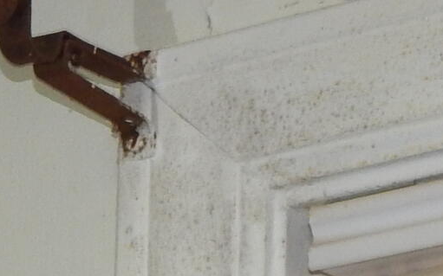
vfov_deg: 3.9
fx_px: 4055
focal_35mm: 336
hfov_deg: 6.2
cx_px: -34
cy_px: 136
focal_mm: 9.7
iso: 200
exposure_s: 1/30
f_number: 3.8
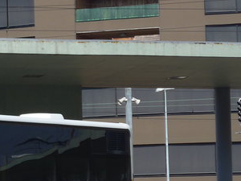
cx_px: -228
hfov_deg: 7.7
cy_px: 142
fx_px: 1727
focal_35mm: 248
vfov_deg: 6.0
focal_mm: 12.7
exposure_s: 1/1300
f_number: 3.7
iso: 80
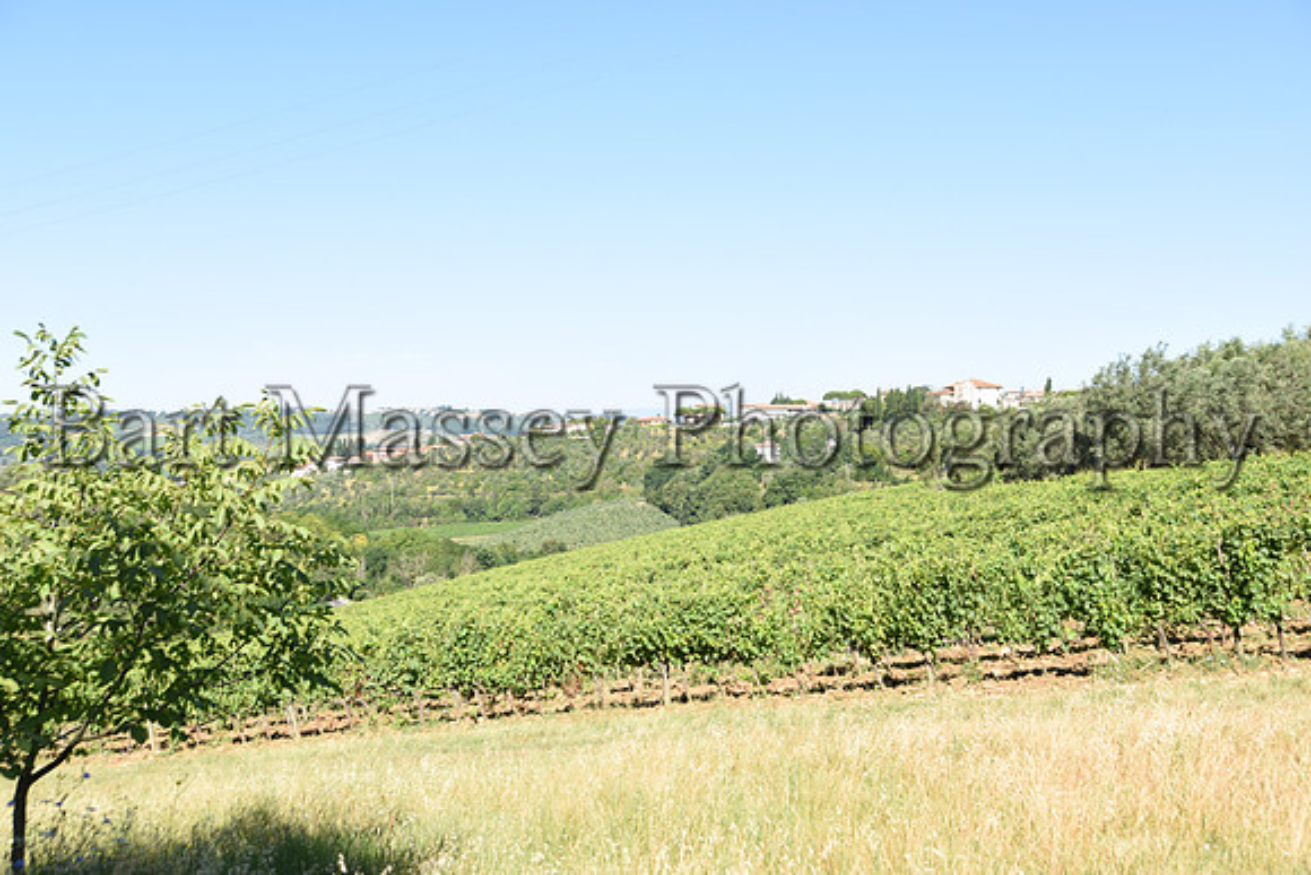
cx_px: 656
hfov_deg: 48.4
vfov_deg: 33.4
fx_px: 1457
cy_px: 438
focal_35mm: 40
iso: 64
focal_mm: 40
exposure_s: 1/200
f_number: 5.6
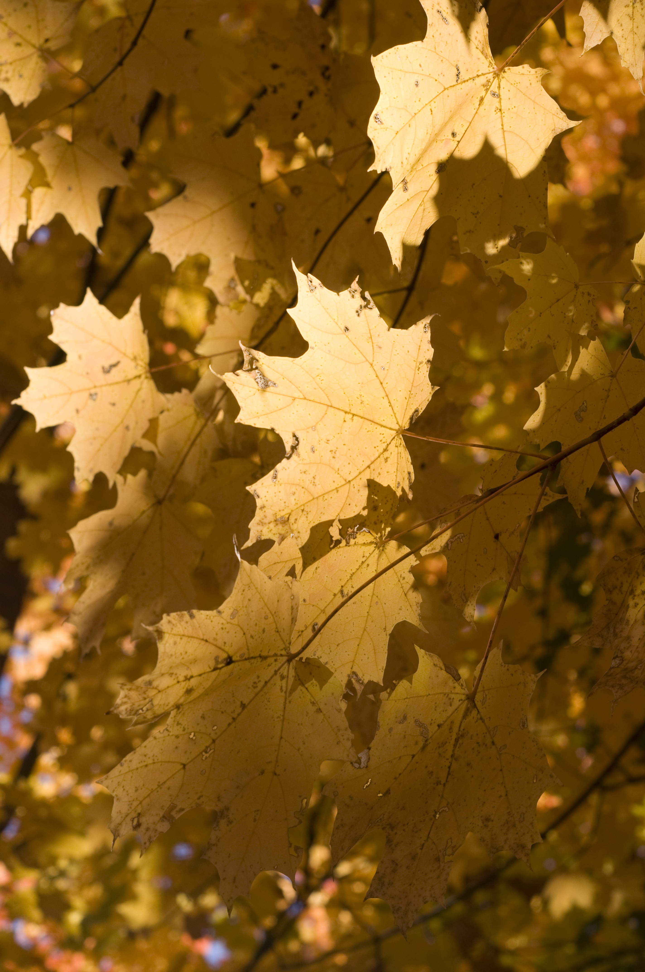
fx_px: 2021
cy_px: 486
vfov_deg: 27.0
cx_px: 322
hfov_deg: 18.1
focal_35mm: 75
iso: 200
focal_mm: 50
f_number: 9
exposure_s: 1/320
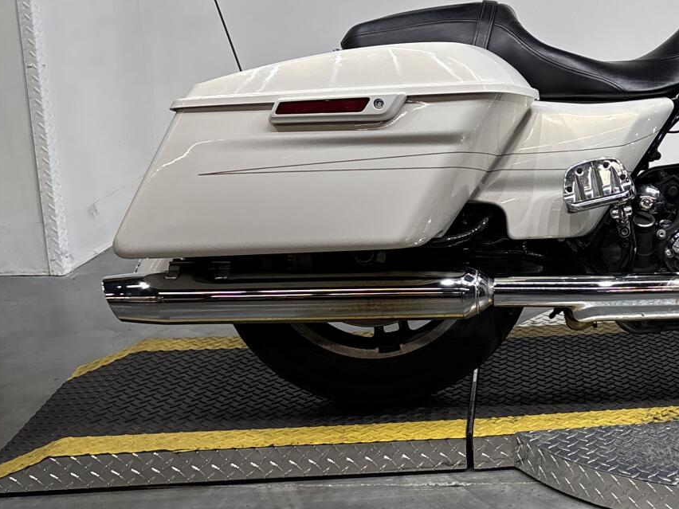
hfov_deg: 29.0
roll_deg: -0.6
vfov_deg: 24.0
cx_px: 724
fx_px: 1197
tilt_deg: -14.3
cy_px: 195
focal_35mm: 61
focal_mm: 5.96
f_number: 1.6
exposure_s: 1/120
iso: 100
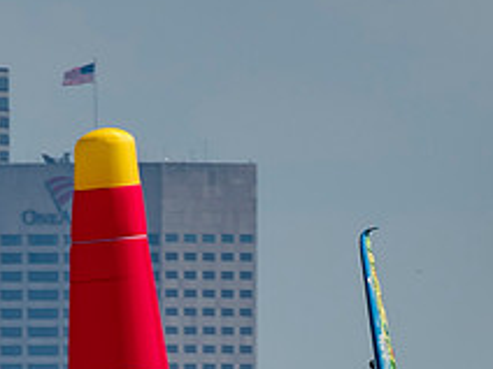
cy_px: 411
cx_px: 390
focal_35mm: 2424
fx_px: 34523
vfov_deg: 0.6
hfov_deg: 0.8
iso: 200
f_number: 9
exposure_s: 1/400
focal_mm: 300
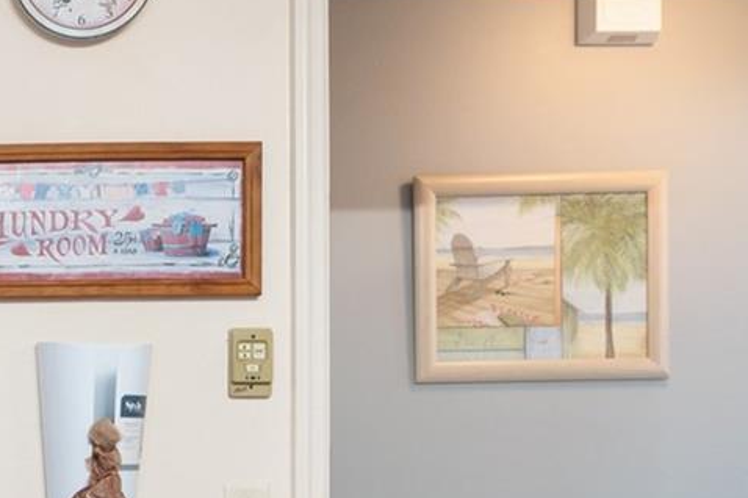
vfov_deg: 19.1
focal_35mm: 68
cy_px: 575
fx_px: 1405
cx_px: -316
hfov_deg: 24.5
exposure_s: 1/4
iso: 200
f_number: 7.1
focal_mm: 20.2
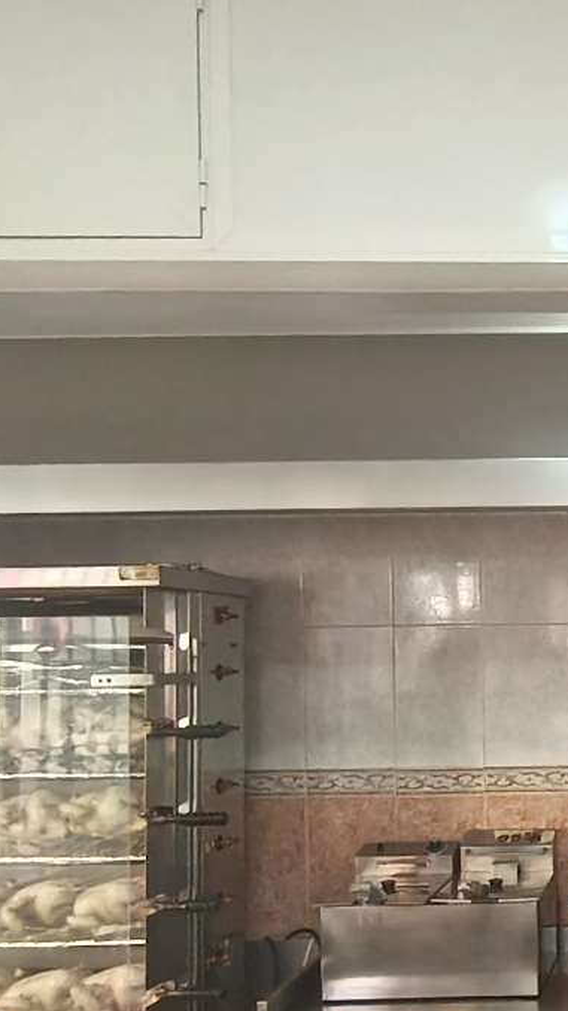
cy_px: 648
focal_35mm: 41
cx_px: 730
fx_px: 1099
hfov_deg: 25.2
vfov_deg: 48.8
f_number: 2.2
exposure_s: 1/50
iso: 323
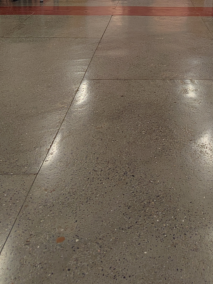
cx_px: 173
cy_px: 13
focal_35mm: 47
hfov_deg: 30.1
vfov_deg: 37.0
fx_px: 386
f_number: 1.9
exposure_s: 1/100
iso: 1438
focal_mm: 5.52
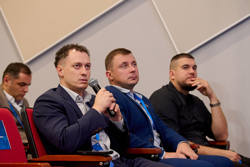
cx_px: 125
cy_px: 84
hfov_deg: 17.1
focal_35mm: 120
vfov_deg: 11.4
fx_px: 833
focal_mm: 80
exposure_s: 1/160
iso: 3200
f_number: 4
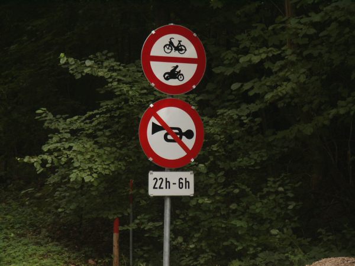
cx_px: 178
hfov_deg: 14.2
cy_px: 133
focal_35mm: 139
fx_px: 1425
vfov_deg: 10.7
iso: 125
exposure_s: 1/125
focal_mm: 28.23
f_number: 3.6
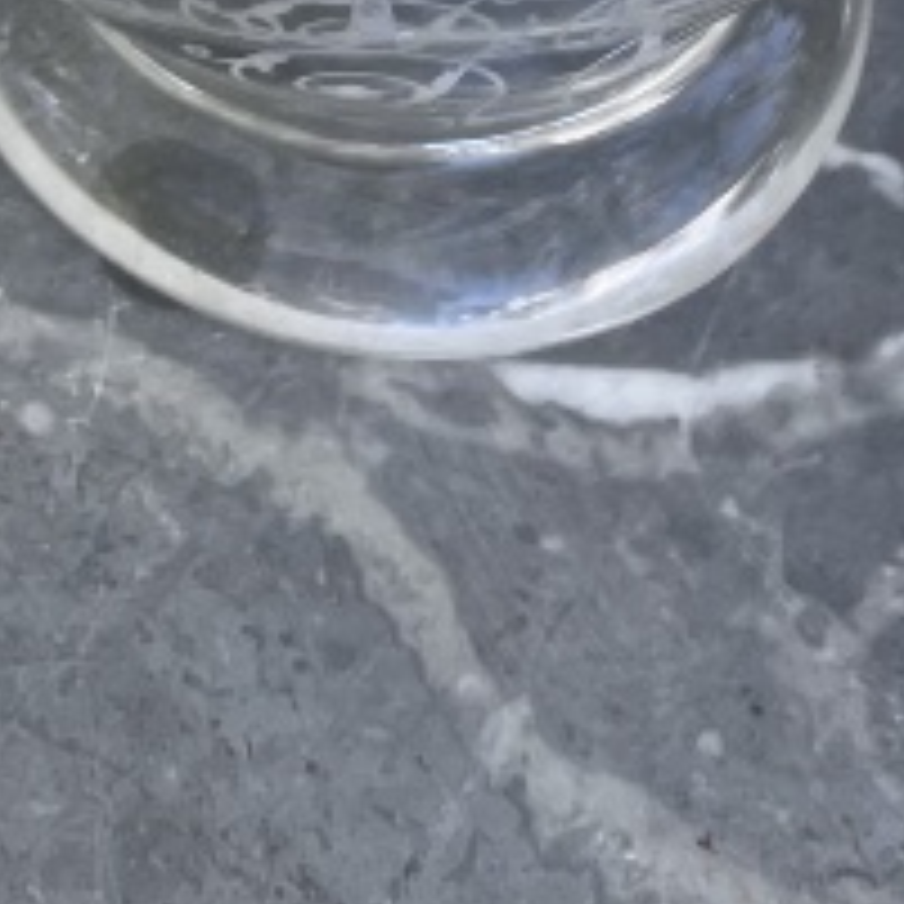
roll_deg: -0.5
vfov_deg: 10.8
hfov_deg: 12.5
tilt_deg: -37.8
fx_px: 4048
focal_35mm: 137
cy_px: -1291
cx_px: -153
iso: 32
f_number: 1.6
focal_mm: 4.2
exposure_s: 1/191
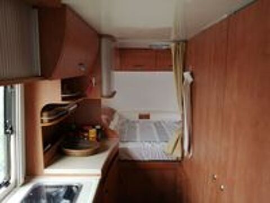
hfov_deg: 67.3
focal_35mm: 26
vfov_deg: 53.1
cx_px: 135
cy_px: 102
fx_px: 203
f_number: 1.8
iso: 80
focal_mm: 3.62
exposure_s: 1/50
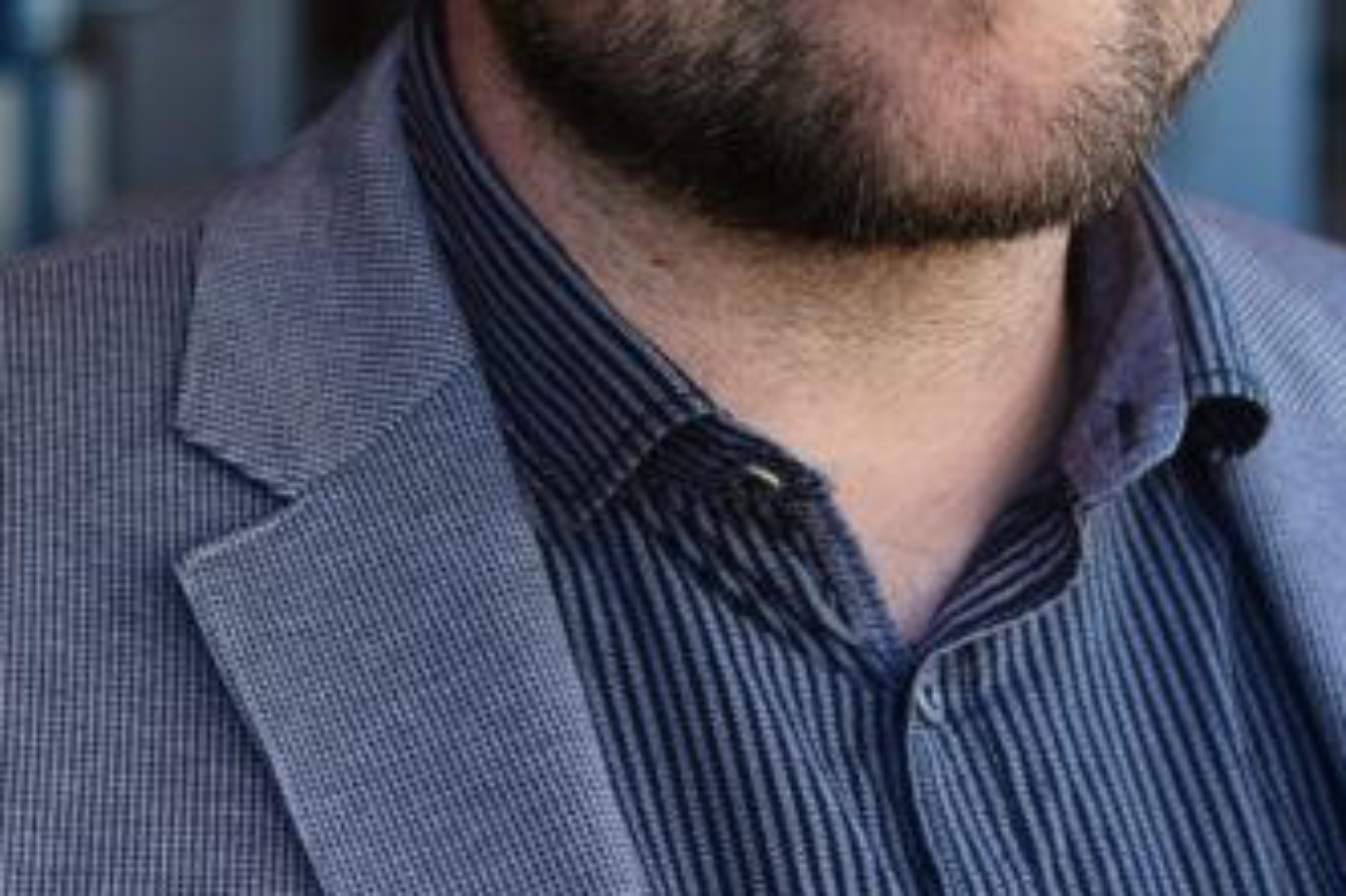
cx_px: 608
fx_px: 5194
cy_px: -245
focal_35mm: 139
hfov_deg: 14.8
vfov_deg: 9.7
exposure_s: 1/100
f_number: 2.8
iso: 100
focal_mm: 30
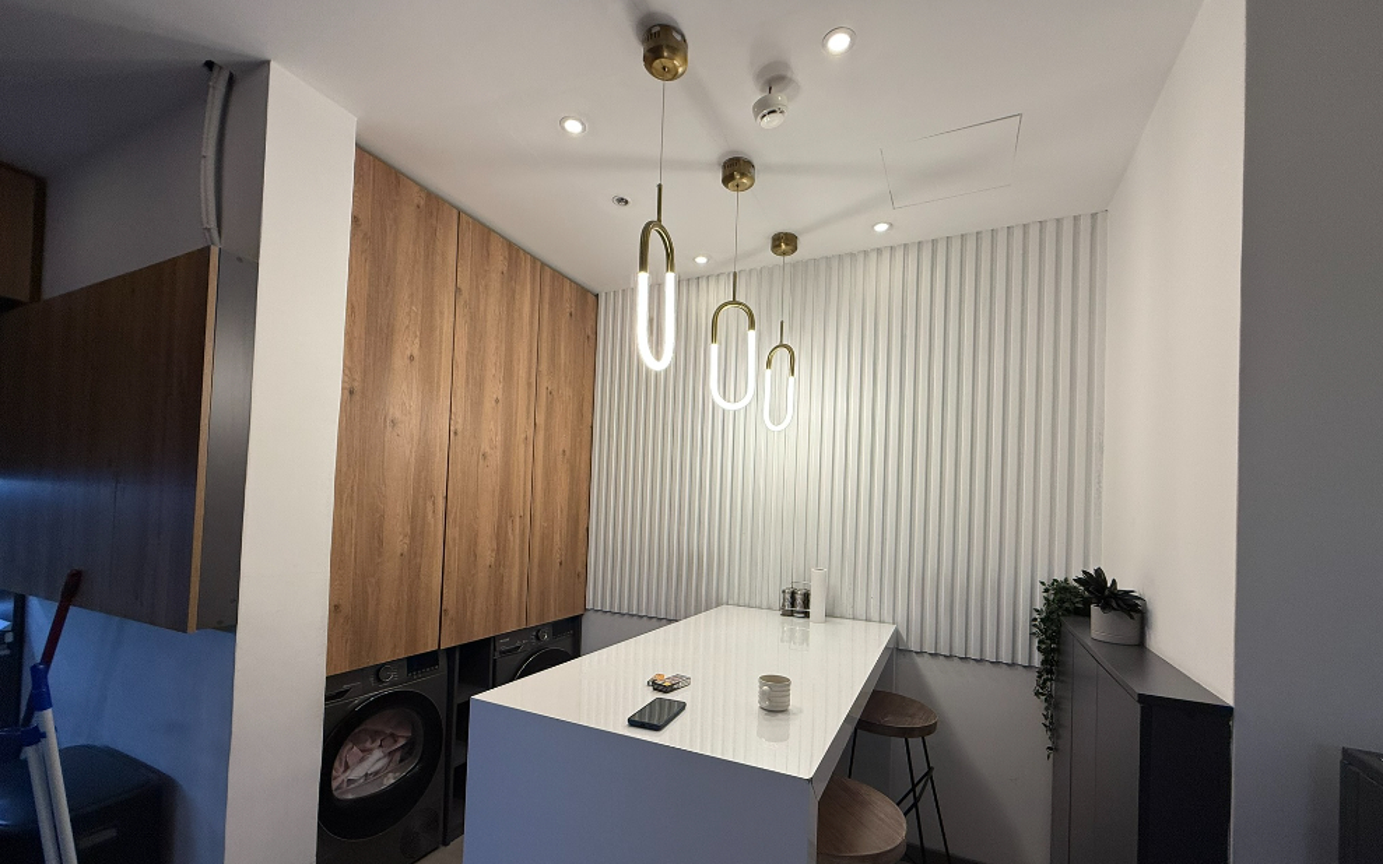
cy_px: 501
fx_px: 565
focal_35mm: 15
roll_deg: -2.3
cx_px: 688
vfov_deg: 74.3
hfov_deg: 101.5
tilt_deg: +1.9
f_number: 2.2
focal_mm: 2.22
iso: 100
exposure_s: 1/100
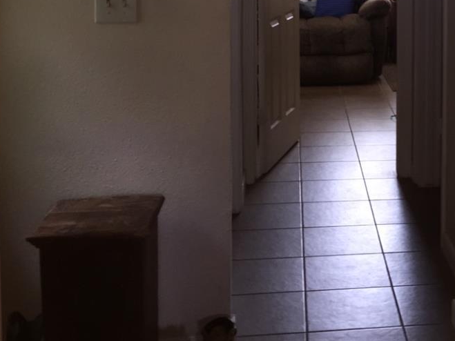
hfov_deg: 28.2
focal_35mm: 66
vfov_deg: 21.1
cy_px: -41
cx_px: 420
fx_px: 867
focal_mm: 4.15
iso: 40
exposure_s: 1/30
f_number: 2.2
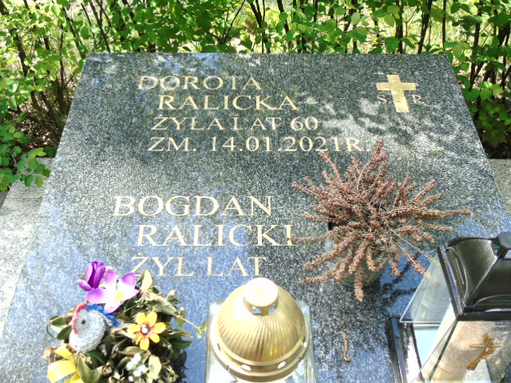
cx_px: 256
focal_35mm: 40
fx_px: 590
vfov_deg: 36.0
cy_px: 192
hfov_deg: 46.8
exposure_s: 1/80
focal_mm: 7.1
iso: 80
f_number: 3.9
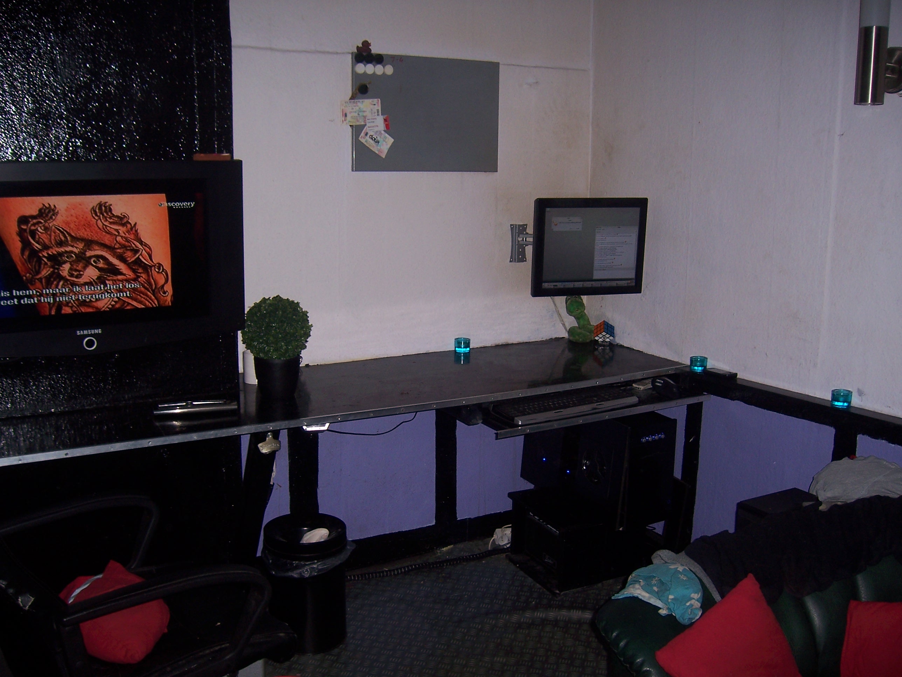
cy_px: 338
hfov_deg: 51.4
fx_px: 938
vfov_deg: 39.7
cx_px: 451
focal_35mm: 36
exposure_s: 1/60
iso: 80
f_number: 2.8
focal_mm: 6.2
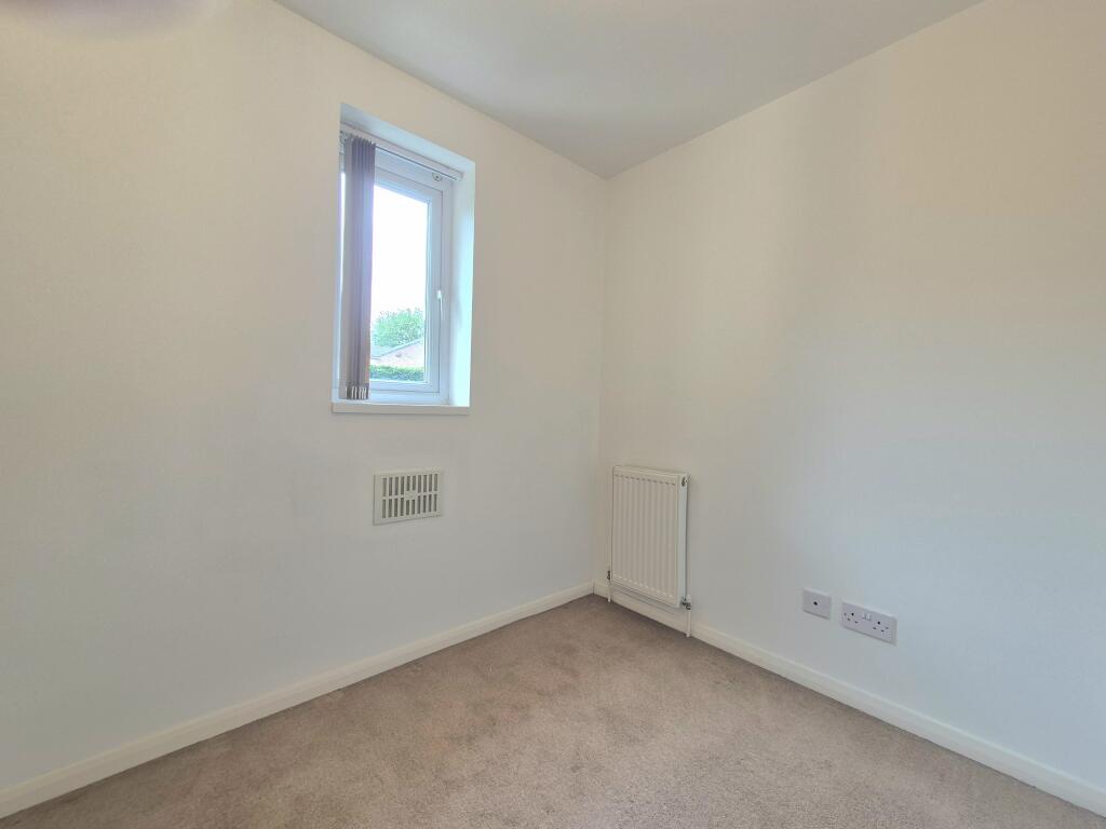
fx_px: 415
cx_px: 553
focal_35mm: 13
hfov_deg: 106.2
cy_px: 414
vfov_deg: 89.9
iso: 80
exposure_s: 1/50
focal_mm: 2.2
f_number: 2.2
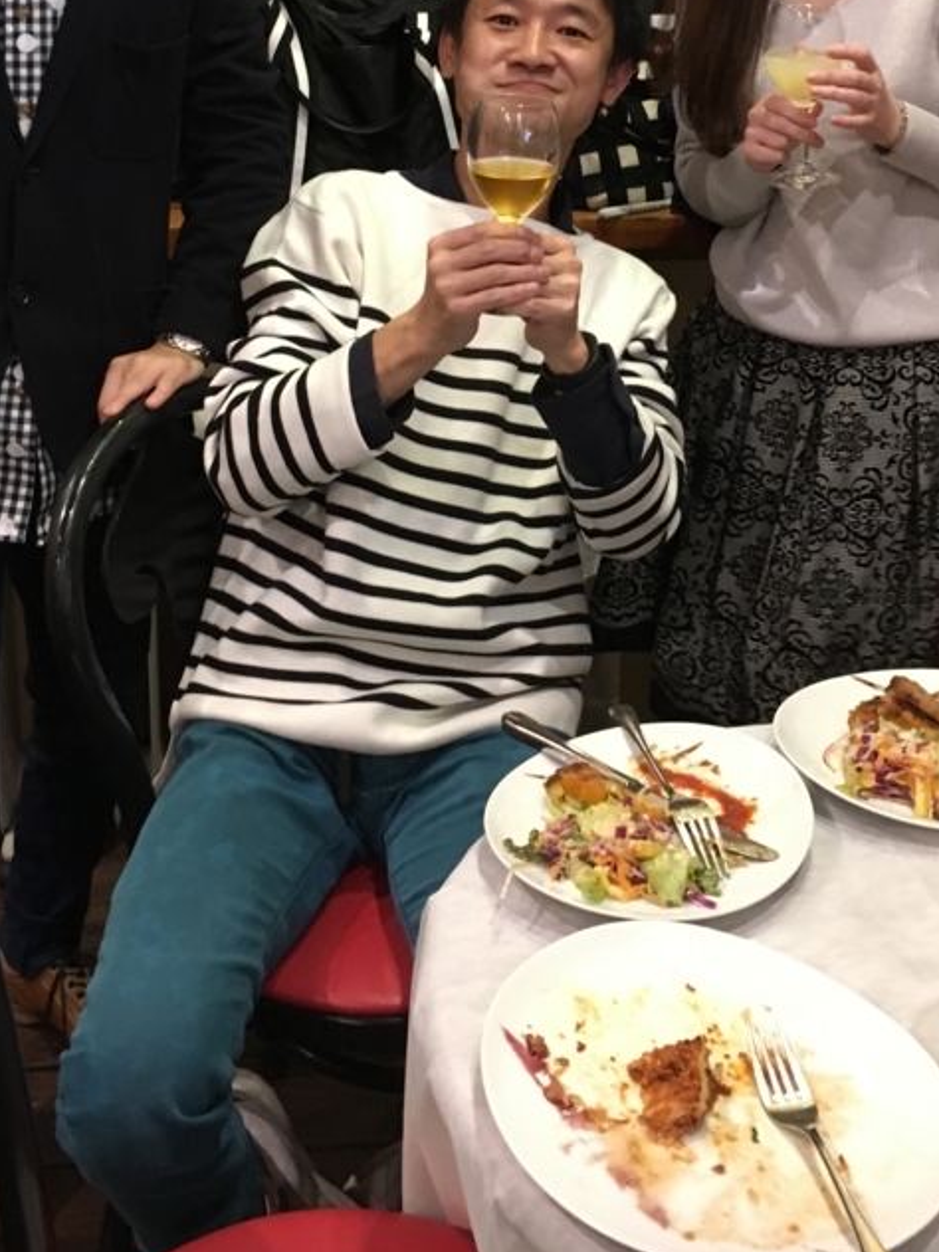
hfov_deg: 30.9
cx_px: 468
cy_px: 260
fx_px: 1700
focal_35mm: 47
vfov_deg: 39.0
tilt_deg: -15.4
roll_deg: -0.1
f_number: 2.2
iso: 400
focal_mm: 4.15
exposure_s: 1/15
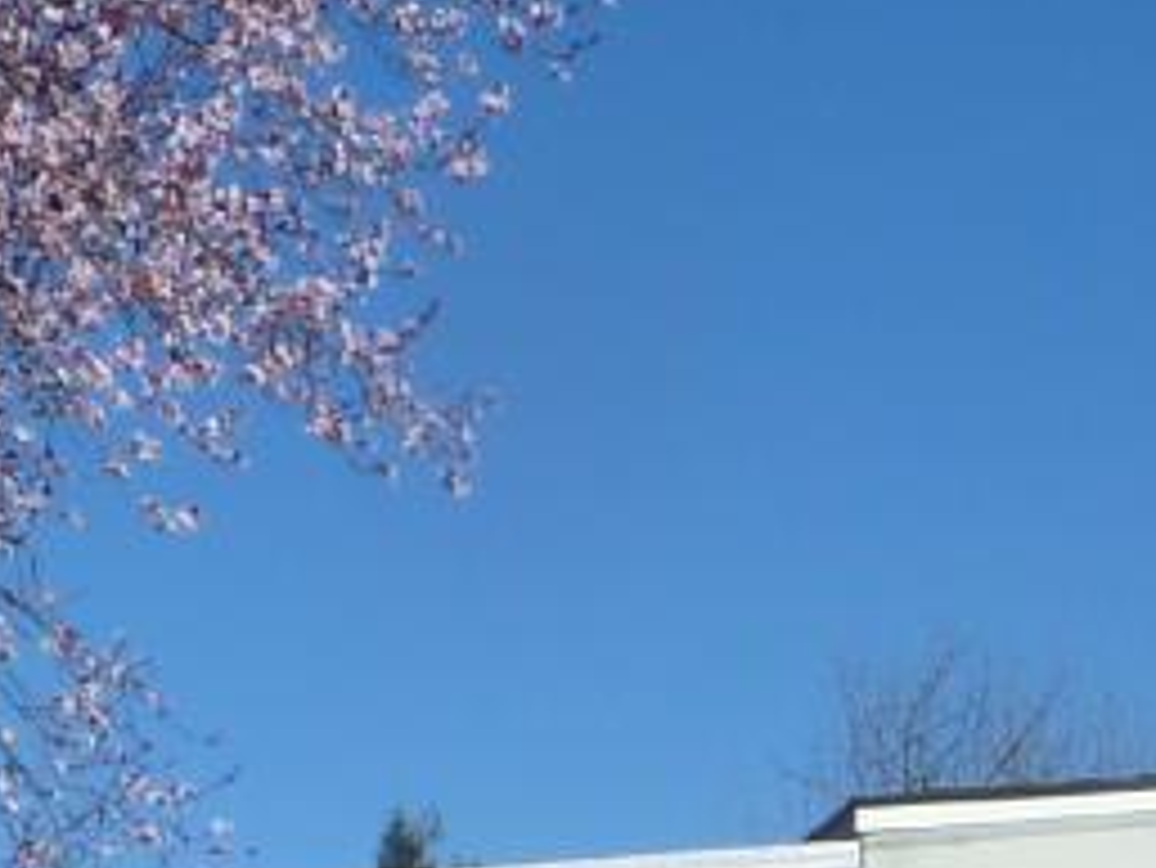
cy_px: 1783
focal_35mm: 146
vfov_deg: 9.5
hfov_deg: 12.9
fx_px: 4878
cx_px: 1664
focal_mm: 4.1
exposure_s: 1/400
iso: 80
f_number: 5.6
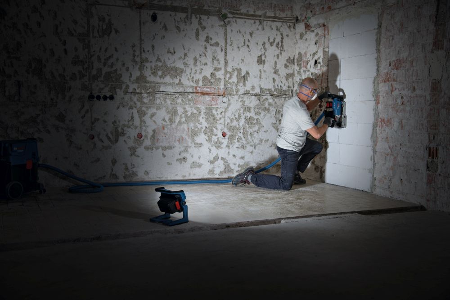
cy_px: 150
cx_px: 225
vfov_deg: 33.4
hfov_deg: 48.5
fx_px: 500
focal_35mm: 40
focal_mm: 40
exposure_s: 1/25
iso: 320
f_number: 4.5
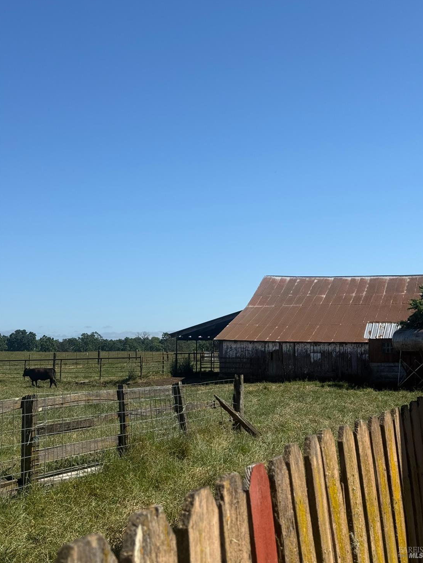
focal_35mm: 49
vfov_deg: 38.9
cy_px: 276
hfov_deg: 29.7
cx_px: 214
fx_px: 798
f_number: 1.78
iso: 64
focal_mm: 6.76
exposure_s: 1/6536
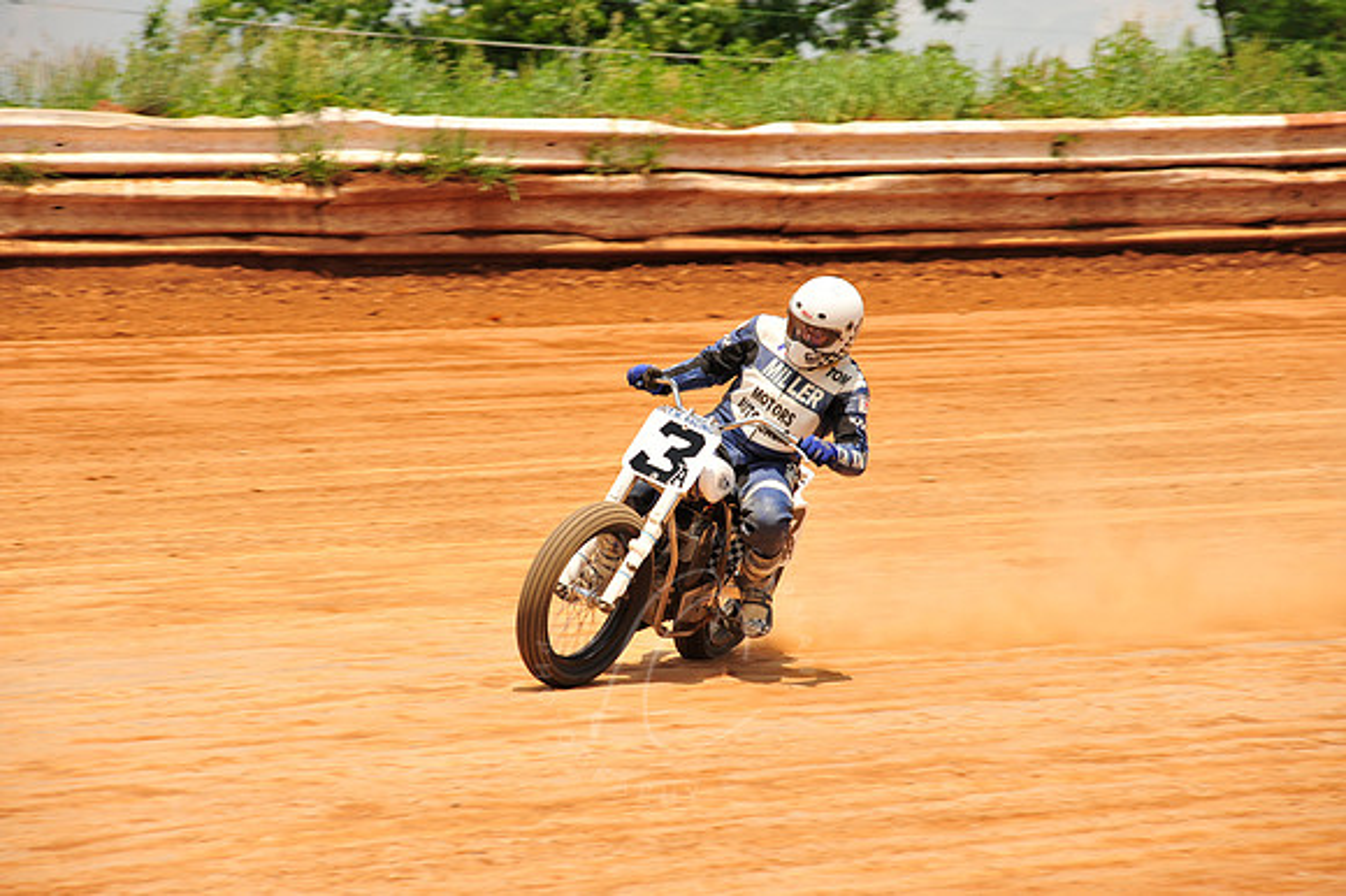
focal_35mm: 200
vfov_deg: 6.9
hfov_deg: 10.3
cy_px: 448
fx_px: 7473
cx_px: 673
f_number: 9
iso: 200
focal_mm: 200
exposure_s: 1/400
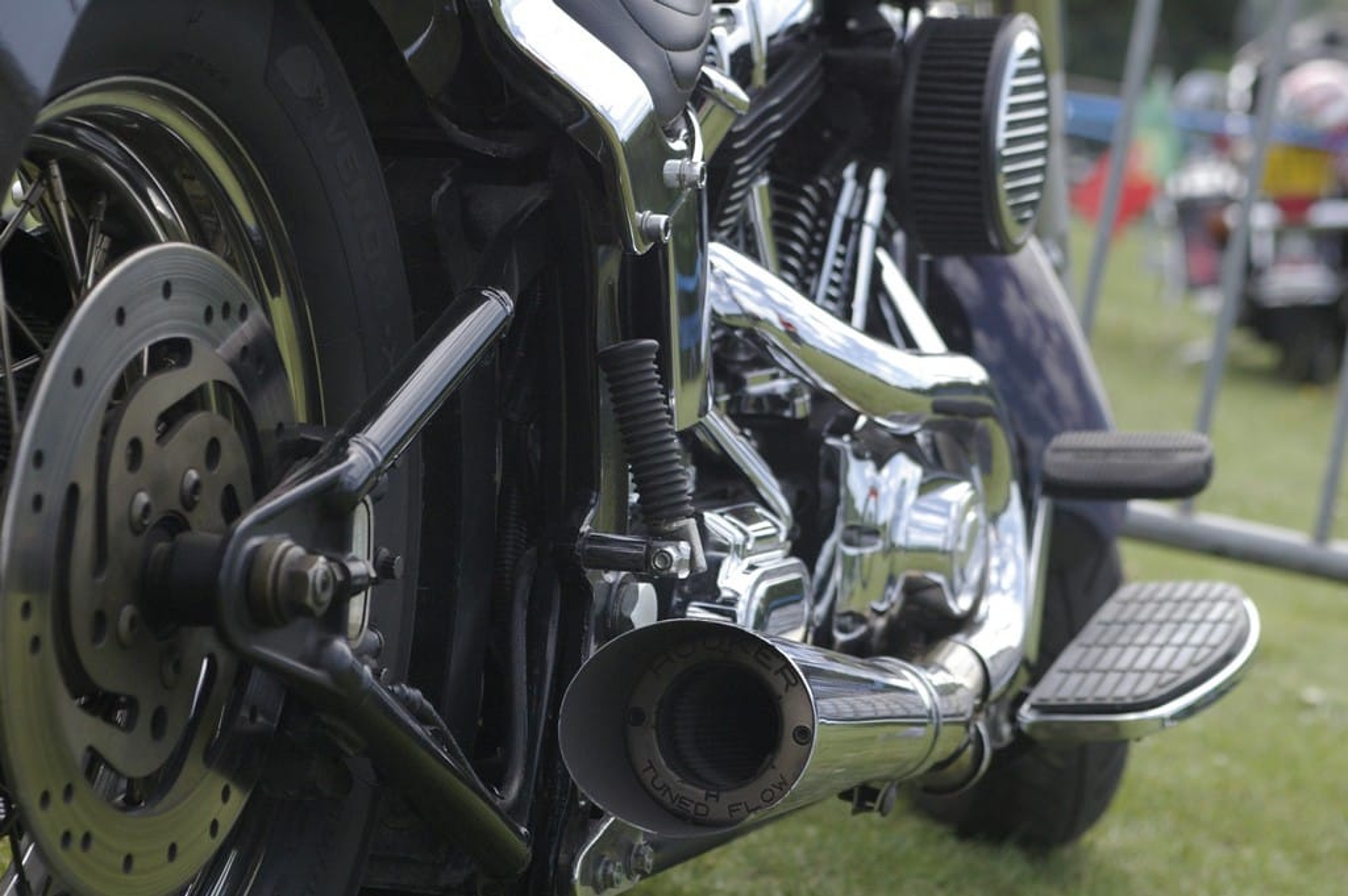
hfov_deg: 19.5
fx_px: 3928
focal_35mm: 105
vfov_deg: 13.0
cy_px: 448
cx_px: 674
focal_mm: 70
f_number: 5
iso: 800
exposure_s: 1/1600
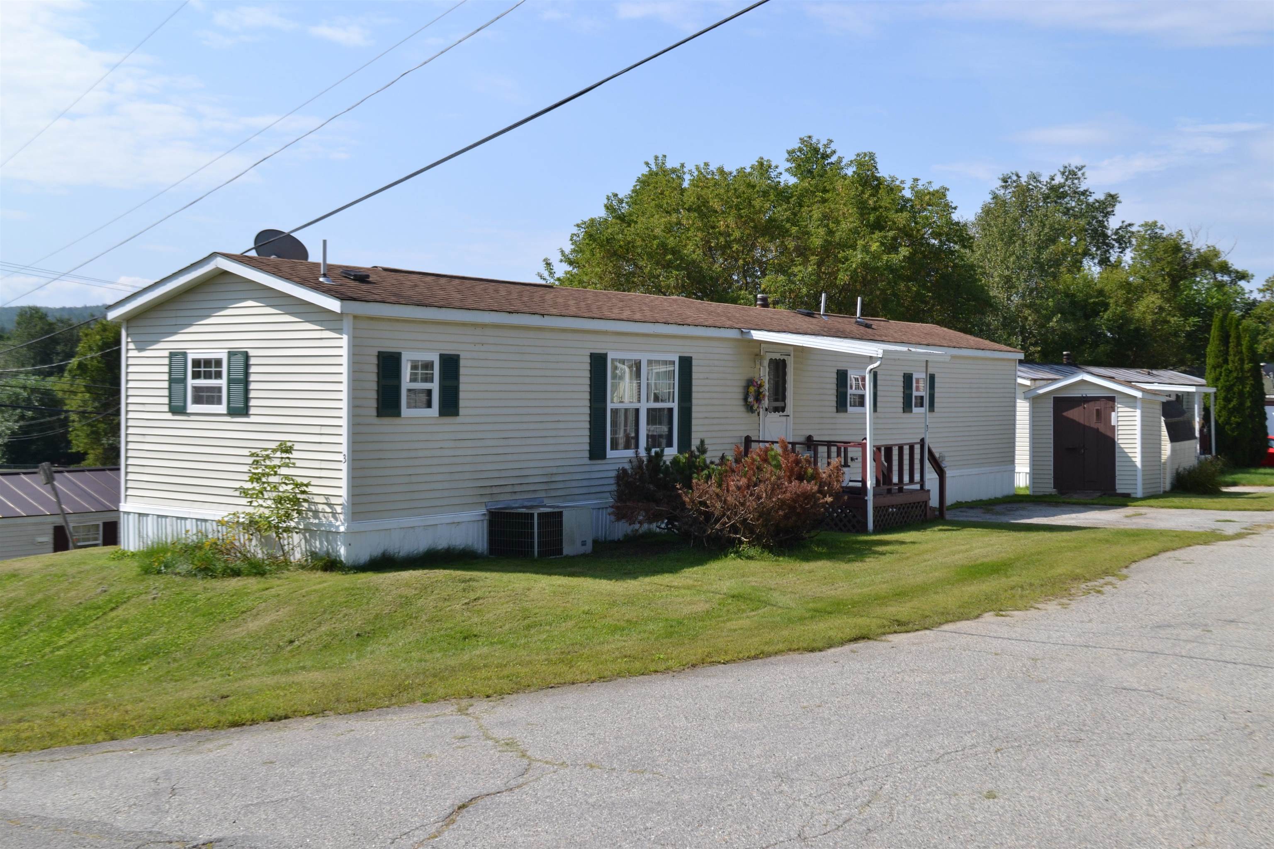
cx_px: 637
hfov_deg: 49.6
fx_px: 1380
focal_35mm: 39
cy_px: 424
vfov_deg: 34.2
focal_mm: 26
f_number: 8
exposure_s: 1/400
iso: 250
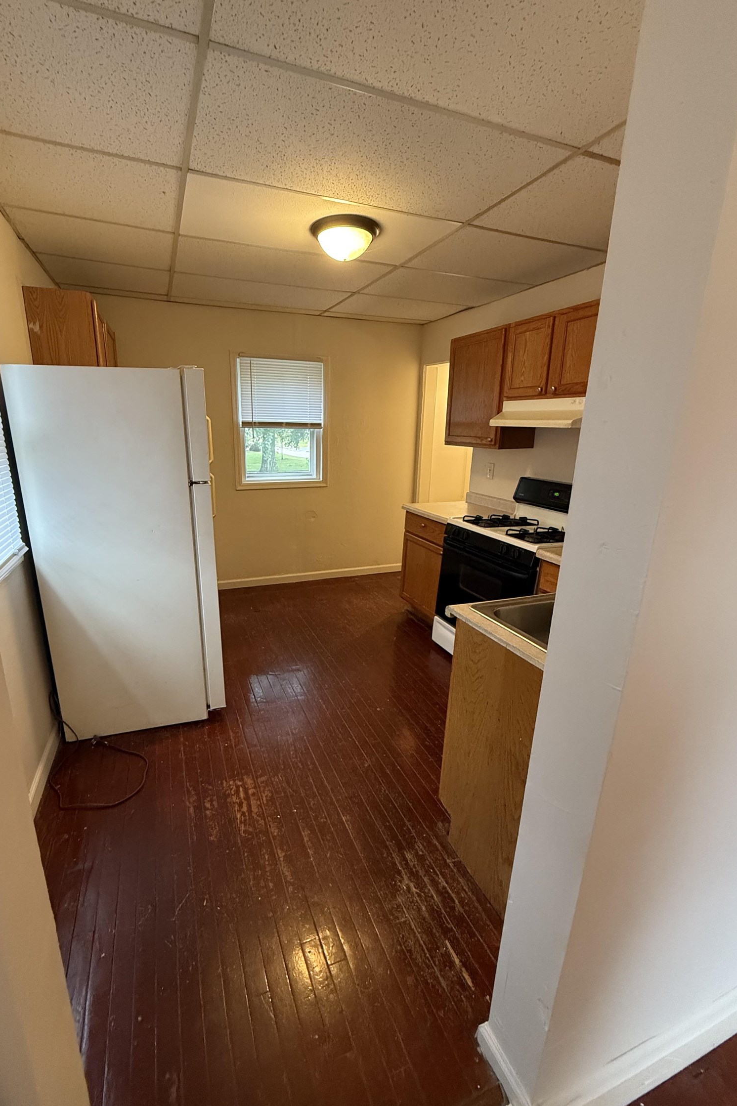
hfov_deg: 77.0
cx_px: 322
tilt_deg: -15.2
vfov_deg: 100.4
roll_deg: -0.3
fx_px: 461
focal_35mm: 15
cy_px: 554
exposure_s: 1/60
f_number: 2.2
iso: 640
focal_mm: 2.22
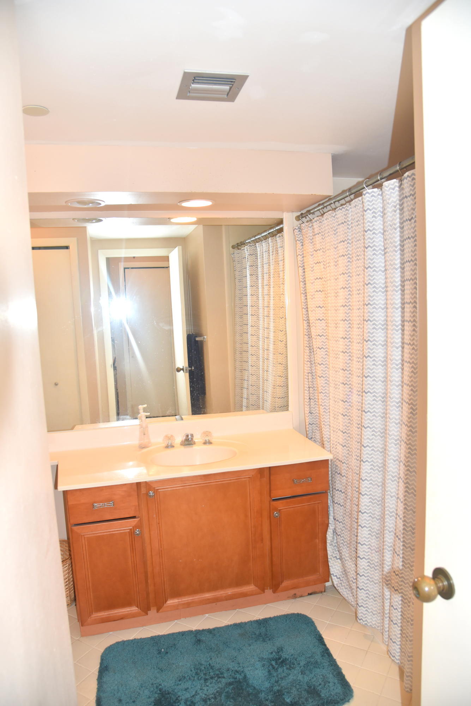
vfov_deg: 73.7
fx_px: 471
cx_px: 236
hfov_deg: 53.2
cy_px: 353
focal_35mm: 24
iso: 800
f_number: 5
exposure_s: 1/100
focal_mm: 24
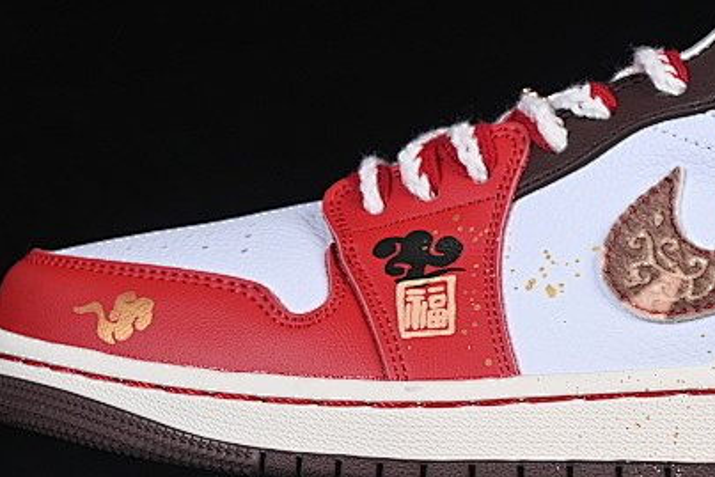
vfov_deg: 6.8
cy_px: 96
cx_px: 616
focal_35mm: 201
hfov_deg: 10.2
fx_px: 3993
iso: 160
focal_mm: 50
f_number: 8
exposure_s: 1/80
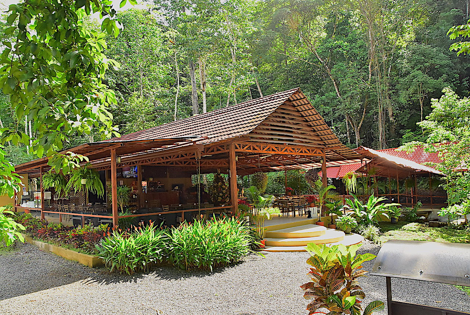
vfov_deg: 48.0
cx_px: 235
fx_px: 353
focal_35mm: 27
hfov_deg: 67.3
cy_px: 158
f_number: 8
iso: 1250
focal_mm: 18
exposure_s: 1/250
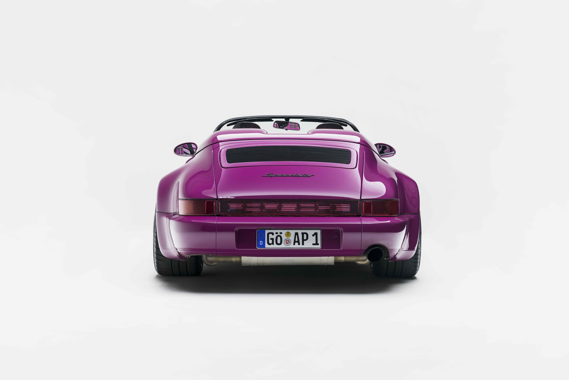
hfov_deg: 54.4
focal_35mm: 35
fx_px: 553
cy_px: 190
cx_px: 284
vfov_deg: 37.9
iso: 400
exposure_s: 1/20
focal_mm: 35
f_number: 4
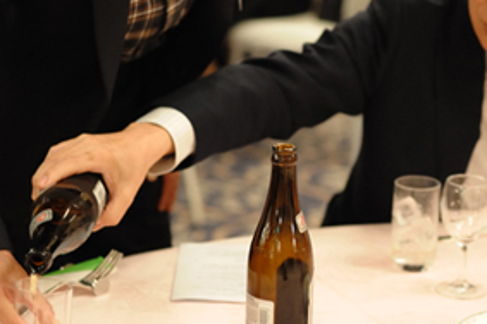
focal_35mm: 113
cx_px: 391
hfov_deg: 18.0
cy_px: 33
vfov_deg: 12.0
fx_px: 1527
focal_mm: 50
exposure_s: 1/100
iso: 2200
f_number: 2.8
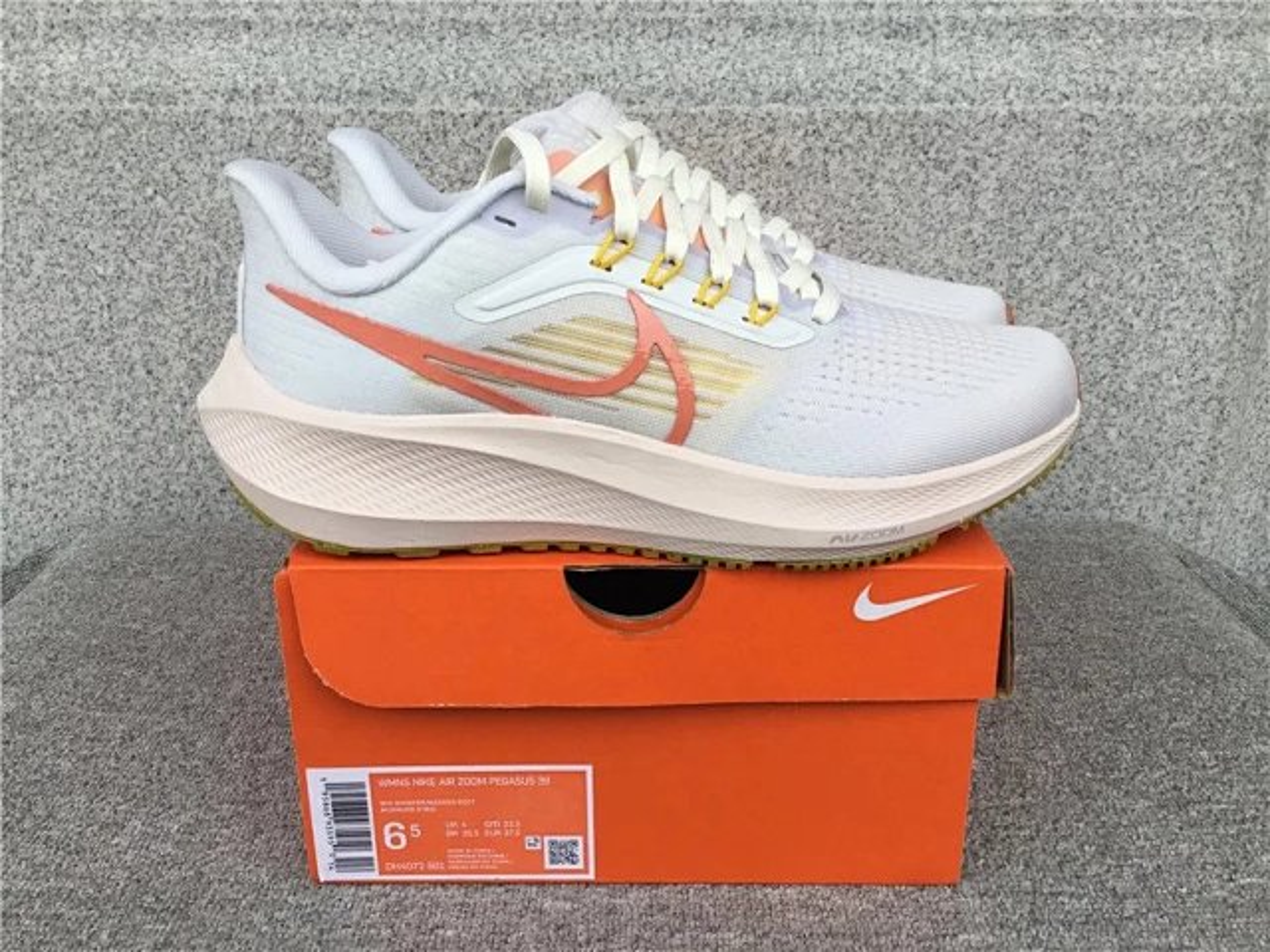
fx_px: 1137
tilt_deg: -19.0
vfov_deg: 45.4
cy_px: 476
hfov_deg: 58.4
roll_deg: +0.3
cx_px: 635
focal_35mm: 31
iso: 25
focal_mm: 3.3
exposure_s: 1/100
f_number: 2.4
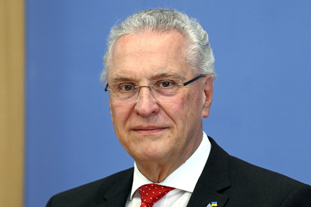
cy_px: 104
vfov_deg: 6.9
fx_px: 1726
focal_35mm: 200
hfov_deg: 10.3
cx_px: 156
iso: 3200
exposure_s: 1/500
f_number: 6.3
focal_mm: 200
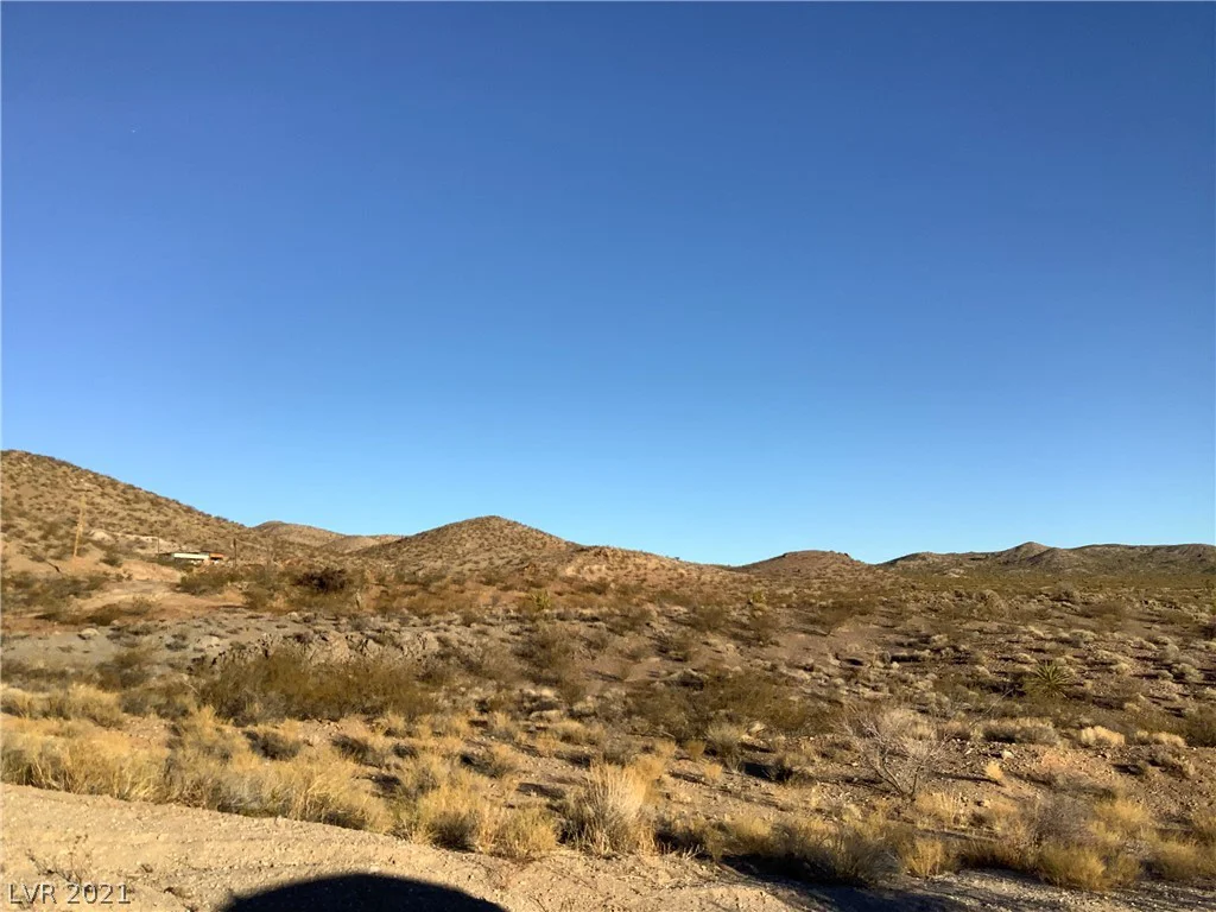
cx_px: 608
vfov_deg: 45.4
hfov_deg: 58.4
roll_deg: -0.2
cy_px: 456
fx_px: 1089
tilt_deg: +6.6
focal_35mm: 31
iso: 25
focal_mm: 3.3
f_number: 2.4
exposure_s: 1/1335
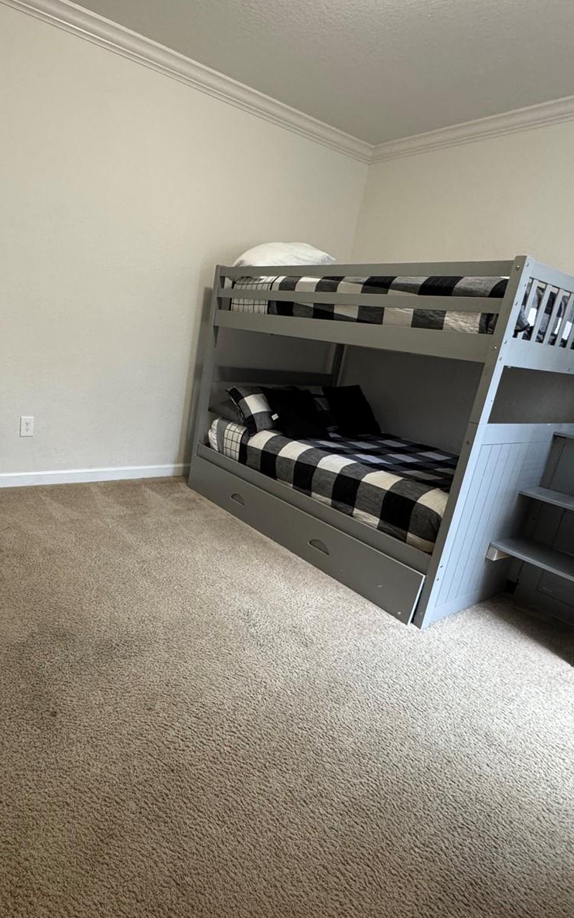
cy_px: 458
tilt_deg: -16.1
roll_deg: -7.5
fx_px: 501
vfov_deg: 85.1
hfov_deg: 58.4
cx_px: 194
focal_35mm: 20
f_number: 2.2
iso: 400
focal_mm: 2.22
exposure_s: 1/60
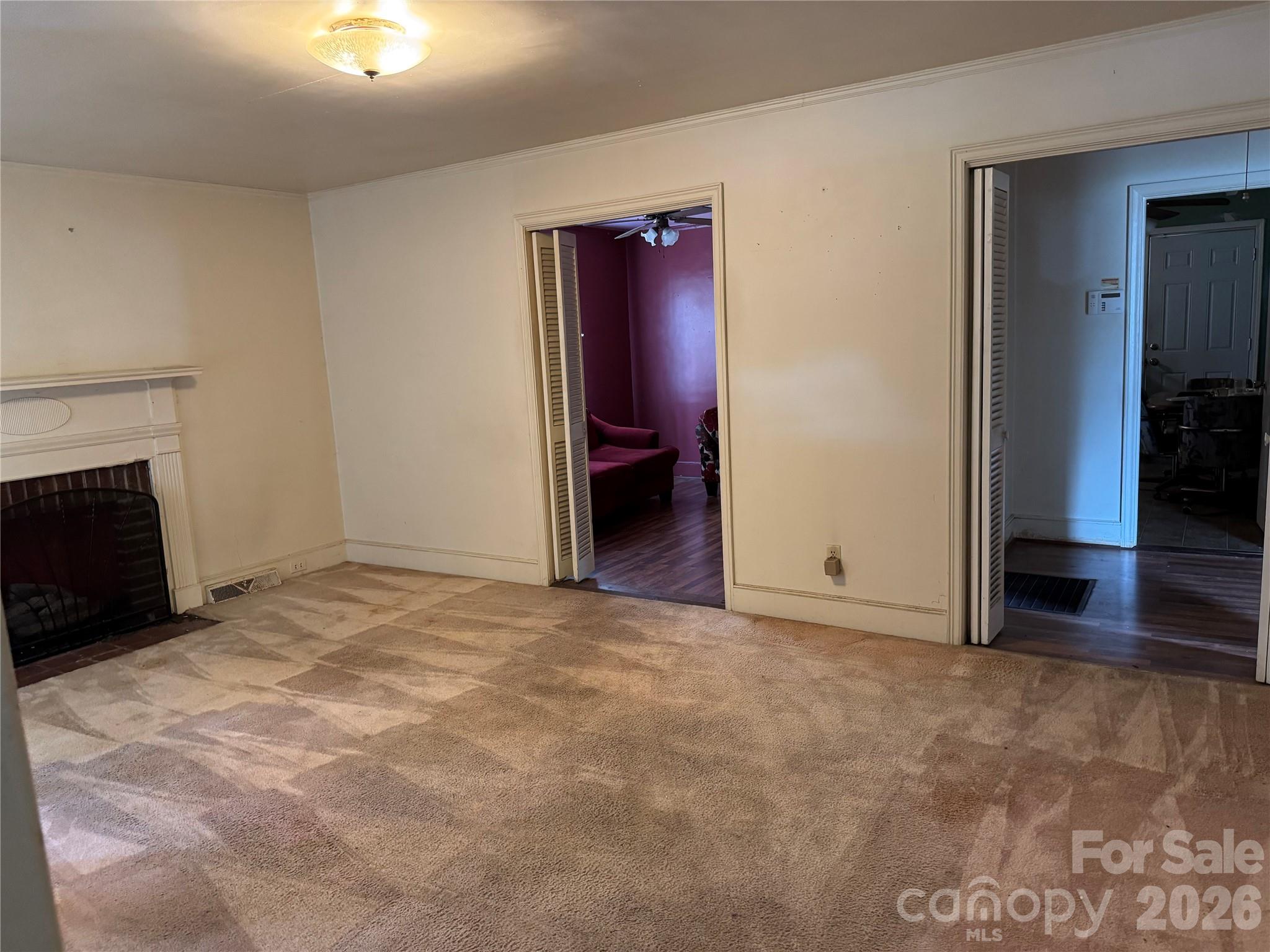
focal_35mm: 24
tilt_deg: -9.0
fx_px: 881
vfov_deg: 56.8
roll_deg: +3.1
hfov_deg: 71.6
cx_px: 635
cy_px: 476
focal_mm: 6.76
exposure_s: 1/40
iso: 640
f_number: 1.78
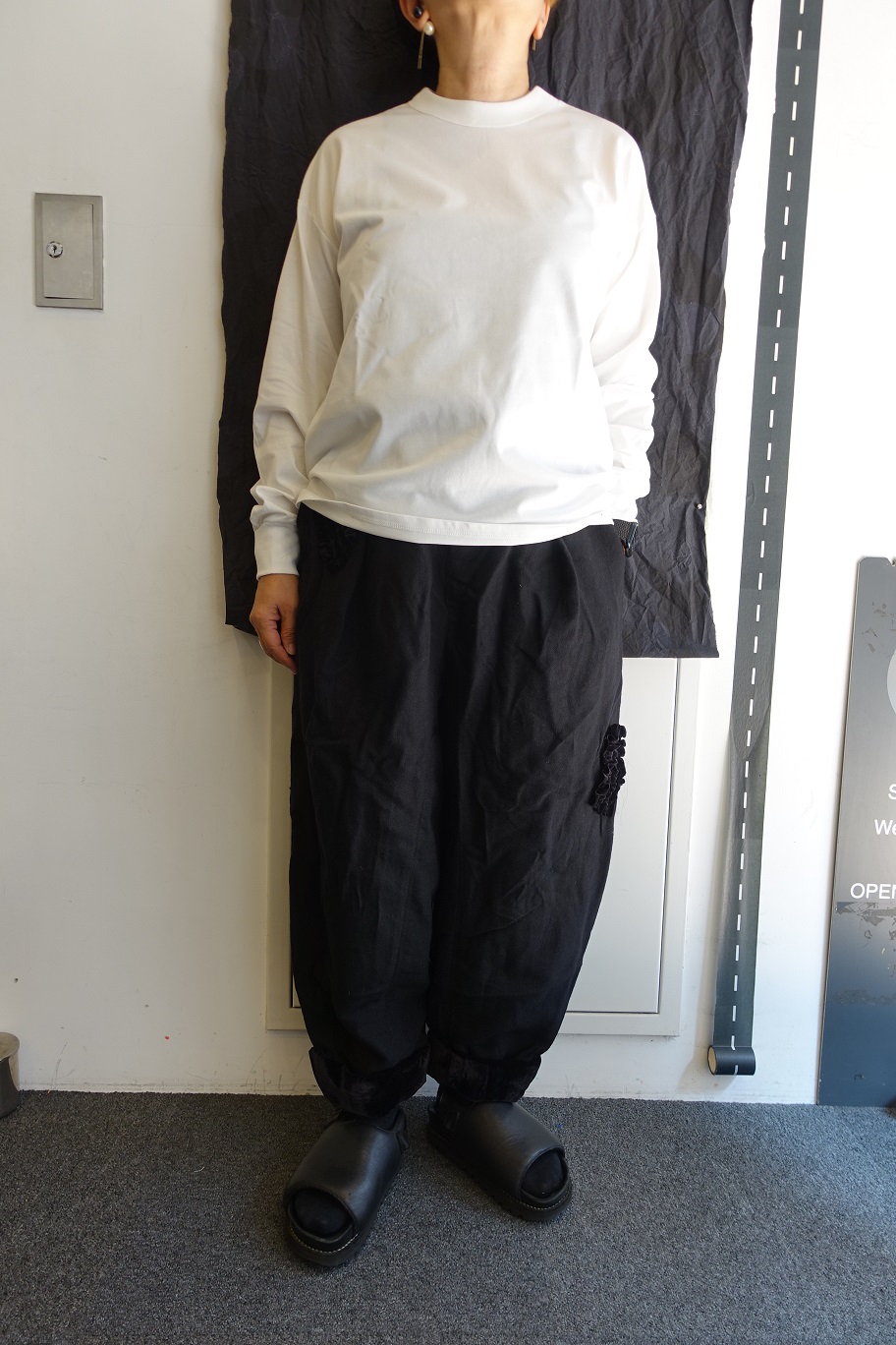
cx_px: 448
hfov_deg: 53.1
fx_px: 896
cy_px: 672
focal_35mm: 24
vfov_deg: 73.7
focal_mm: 8.8
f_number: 2.5
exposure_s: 1/30
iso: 125
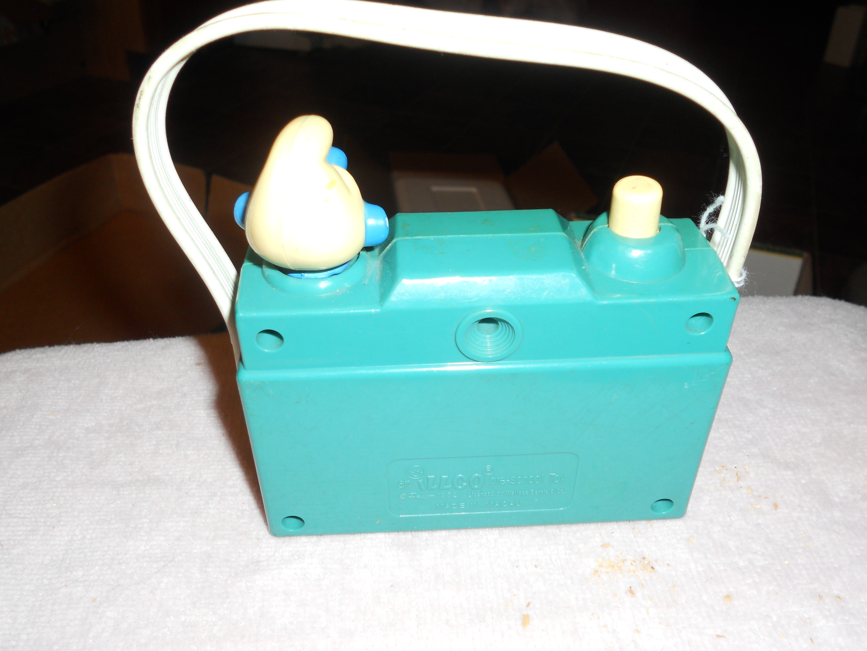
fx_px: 801
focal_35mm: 32
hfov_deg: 56.8
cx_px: 434
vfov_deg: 44.2
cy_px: 326
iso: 80
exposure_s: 1/25
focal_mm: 5.8
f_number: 3.5
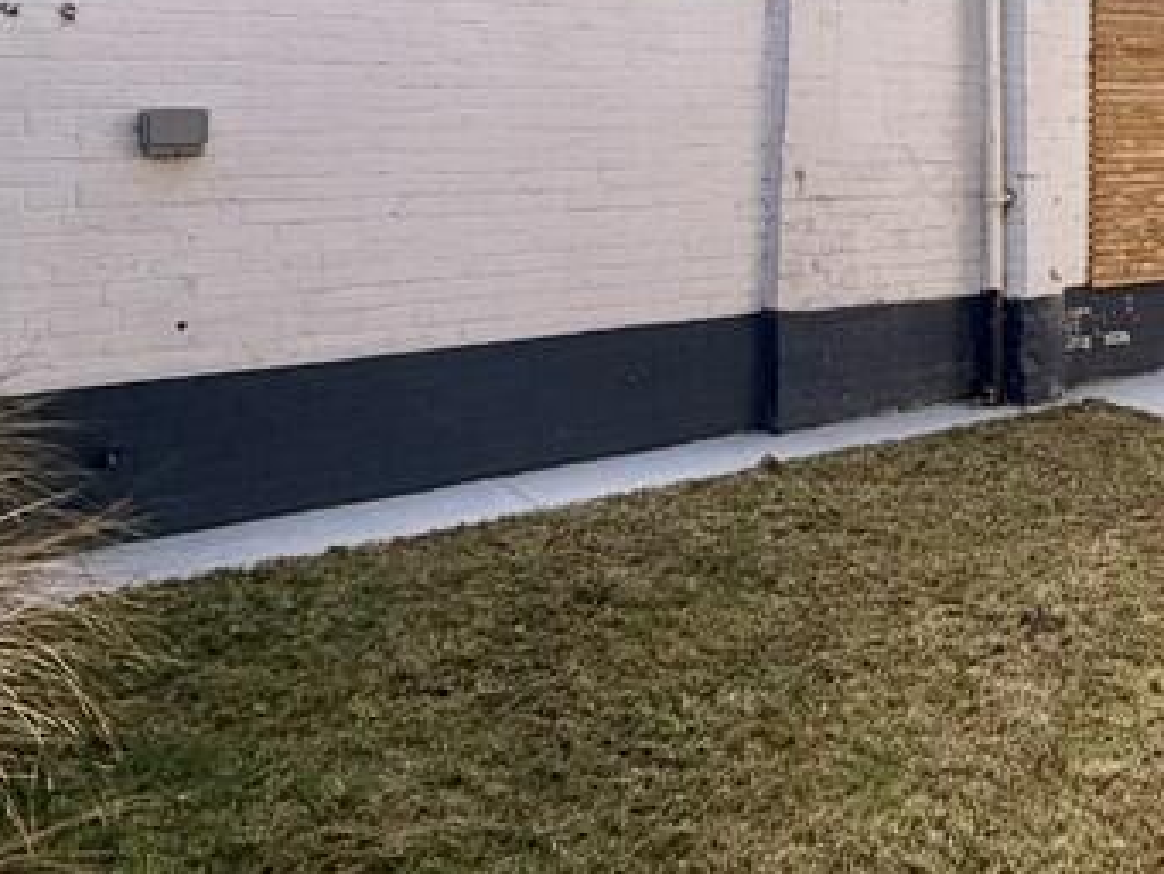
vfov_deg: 32.4
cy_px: 61
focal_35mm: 42
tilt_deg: +2.1
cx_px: 1335
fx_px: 1413
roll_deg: -0.3
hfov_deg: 36.5
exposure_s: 1/770
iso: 40
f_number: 2.2
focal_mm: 2.22
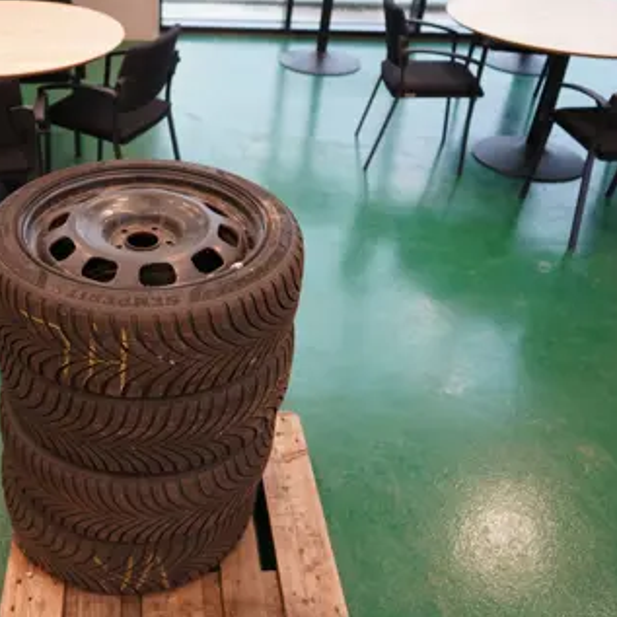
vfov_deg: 46.0
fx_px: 726
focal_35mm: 36
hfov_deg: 44.8
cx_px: 167
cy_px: 308
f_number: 3.5
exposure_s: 1/160
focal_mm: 28
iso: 2000
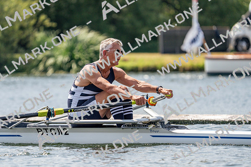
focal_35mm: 374
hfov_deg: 5.5
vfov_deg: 3.7
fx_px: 2608
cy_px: 84
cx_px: 126
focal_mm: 374
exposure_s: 1/1600
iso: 320
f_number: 6.3
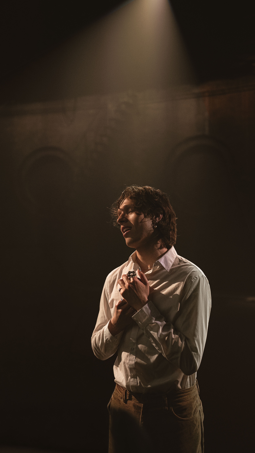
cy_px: 227
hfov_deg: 28.3
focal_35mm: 42
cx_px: 128
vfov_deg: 48.4
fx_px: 505
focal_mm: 40
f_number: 2.2
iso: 6400
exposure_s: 1/1250
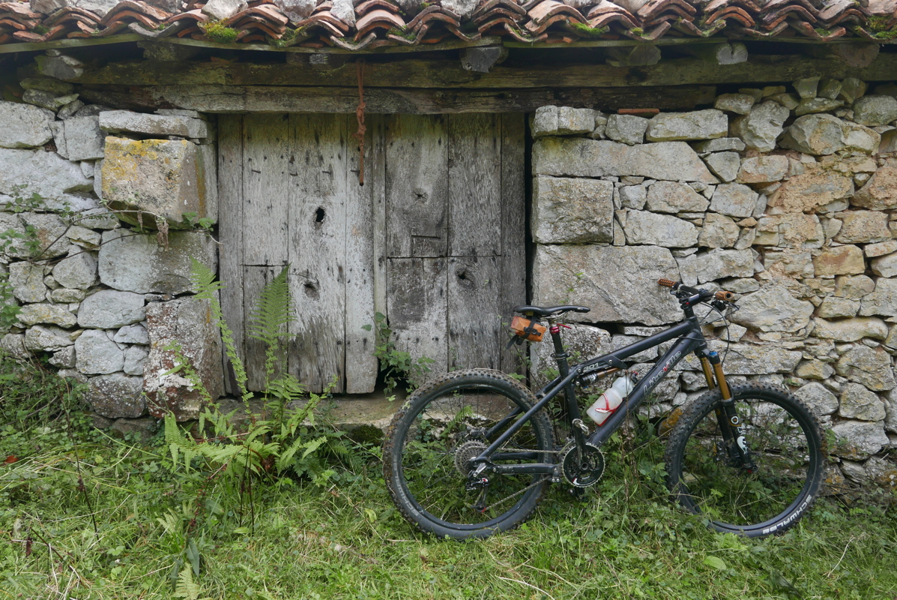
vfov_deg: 45.0
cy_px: 300
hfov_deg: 63.6
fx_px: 723
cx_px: 448
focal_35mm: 29
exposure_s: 1/125
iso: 200
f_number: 4.5
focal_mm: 13
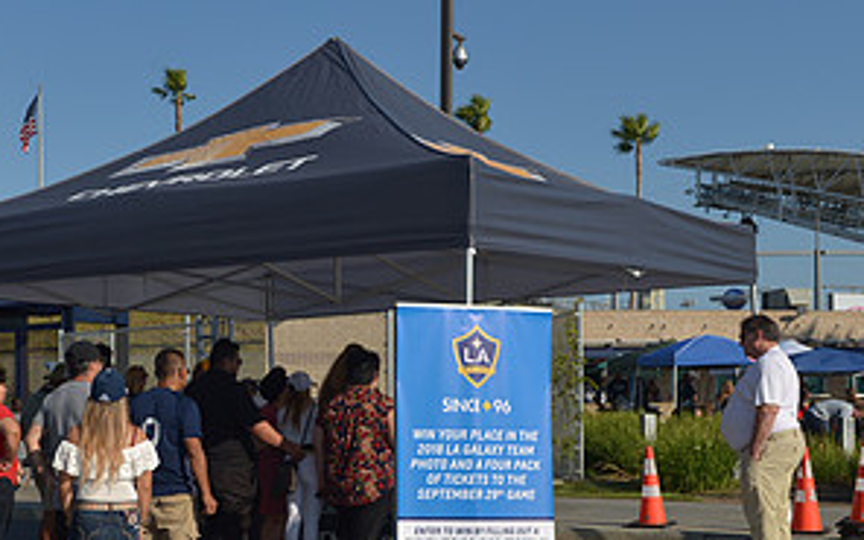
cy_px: 378
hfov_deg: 34.2
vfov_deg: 22.2
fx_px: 1366
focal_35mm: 58
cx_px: 196
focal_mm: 29
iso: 100
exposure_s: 1/640
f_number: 8
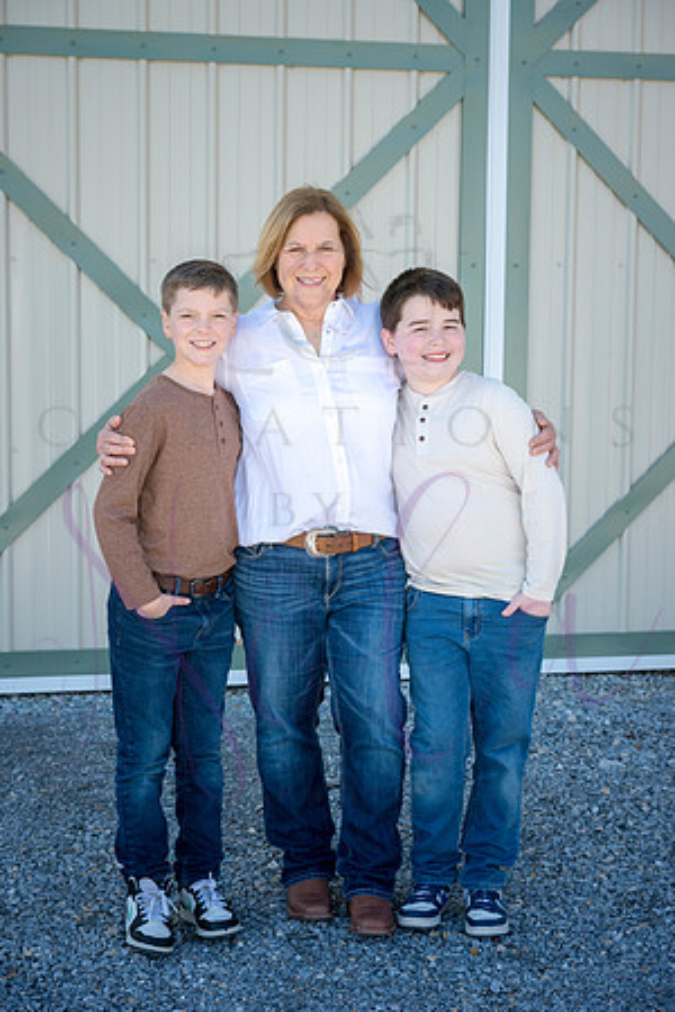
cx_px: 338
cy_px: 506
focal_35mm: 59
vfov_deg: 33.9
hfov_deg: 23.0
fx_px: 1659
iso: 400
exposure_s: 1/640
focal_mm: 59
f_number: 5
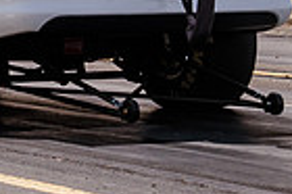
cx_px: -148
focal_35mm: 240
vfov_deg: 5.7
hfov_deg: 8.4
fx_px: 1944
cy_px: -83
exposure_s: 1/320
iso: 200
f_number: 14
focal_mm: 58
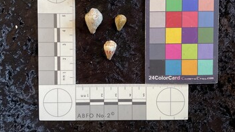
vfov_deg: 36.5
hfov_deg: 61.0
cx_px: 117
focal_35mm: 32
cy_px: 48
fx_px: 199
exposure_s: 1/60
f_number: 1.8
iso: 160
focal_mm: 3
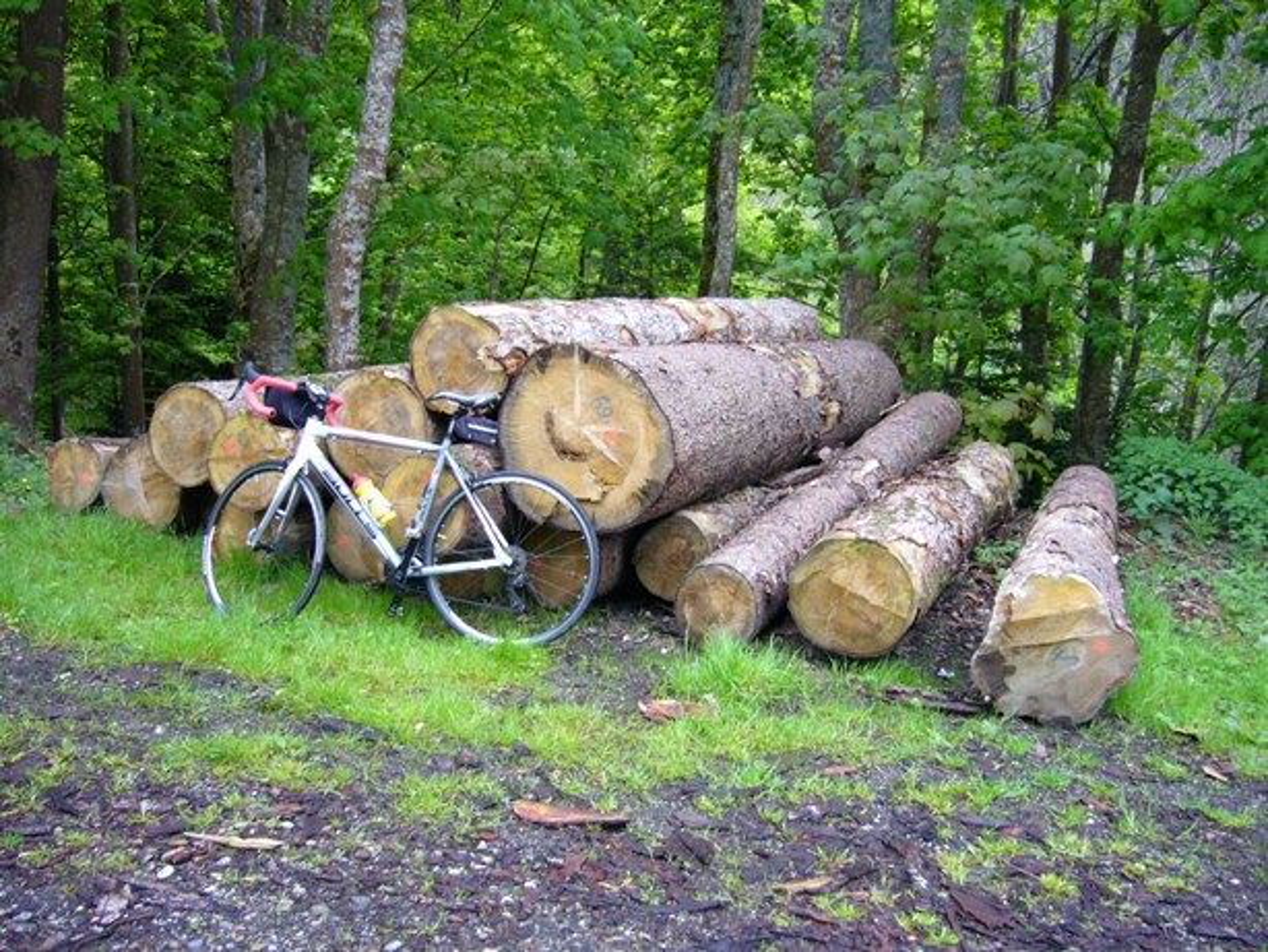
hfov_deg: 52.6
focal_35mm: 35
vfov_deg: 40.7
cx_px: 634
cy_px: 476
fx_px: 1283
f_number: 2.8
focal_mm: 5.8
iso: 100
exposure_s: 1/50
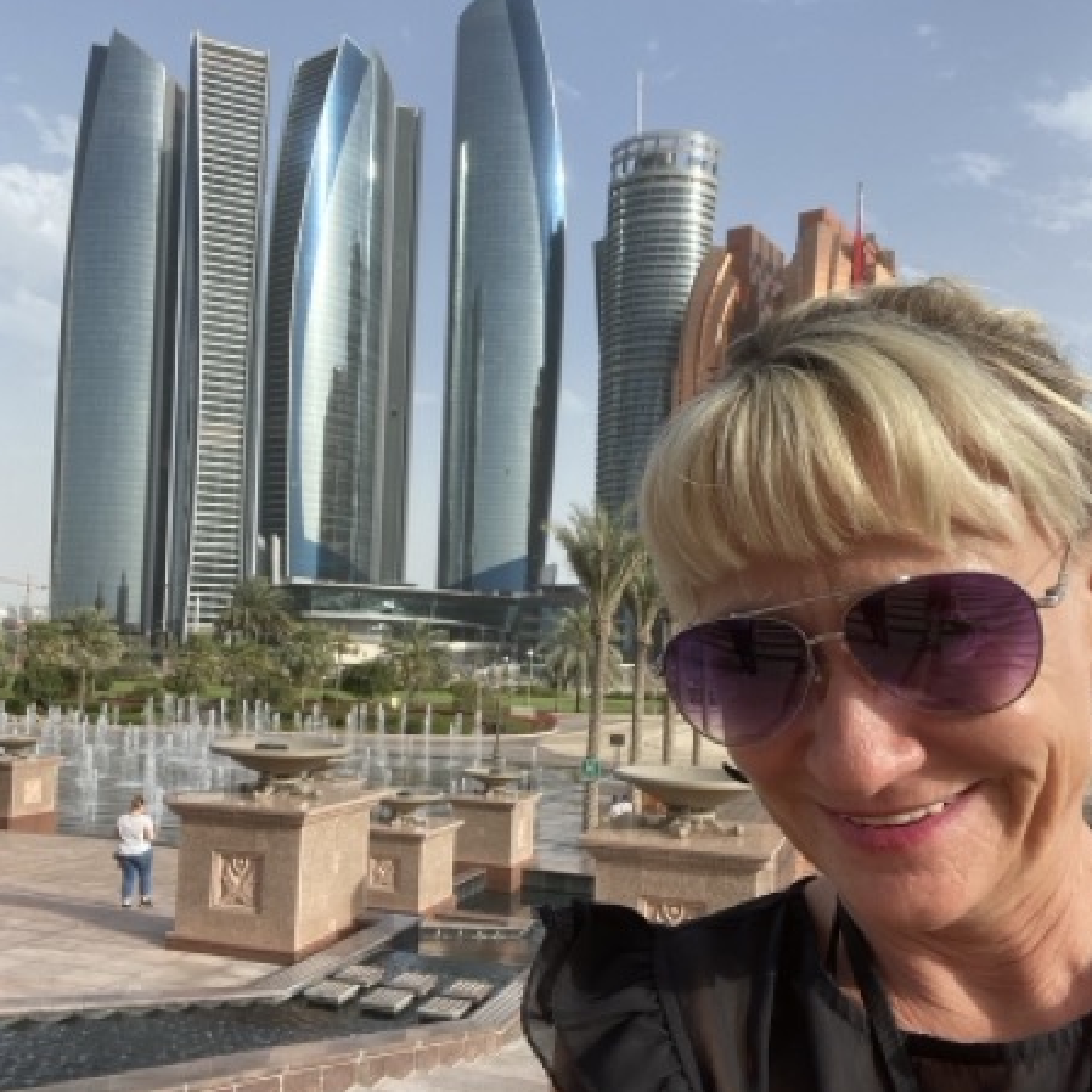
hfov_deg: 55.6
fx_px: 1035
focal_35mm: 29
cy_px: 620
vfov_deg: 55.4
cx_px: 542
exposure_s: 1/478
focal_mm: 2.71
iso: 25
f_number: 2.2
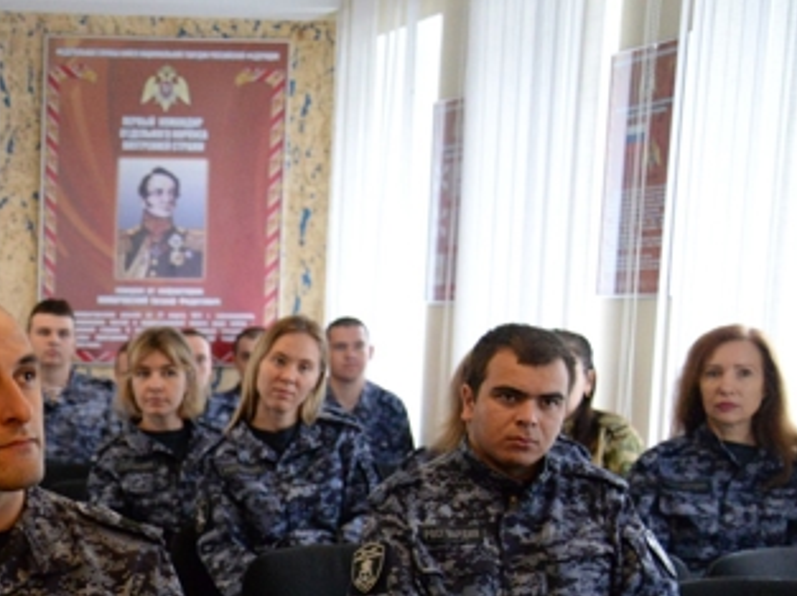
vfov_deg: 13.8
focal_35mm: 106
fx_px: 2438
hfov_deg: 17.8
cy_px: 535
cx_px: -106
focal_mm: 46
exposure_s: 1/400
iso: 6400
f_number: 4
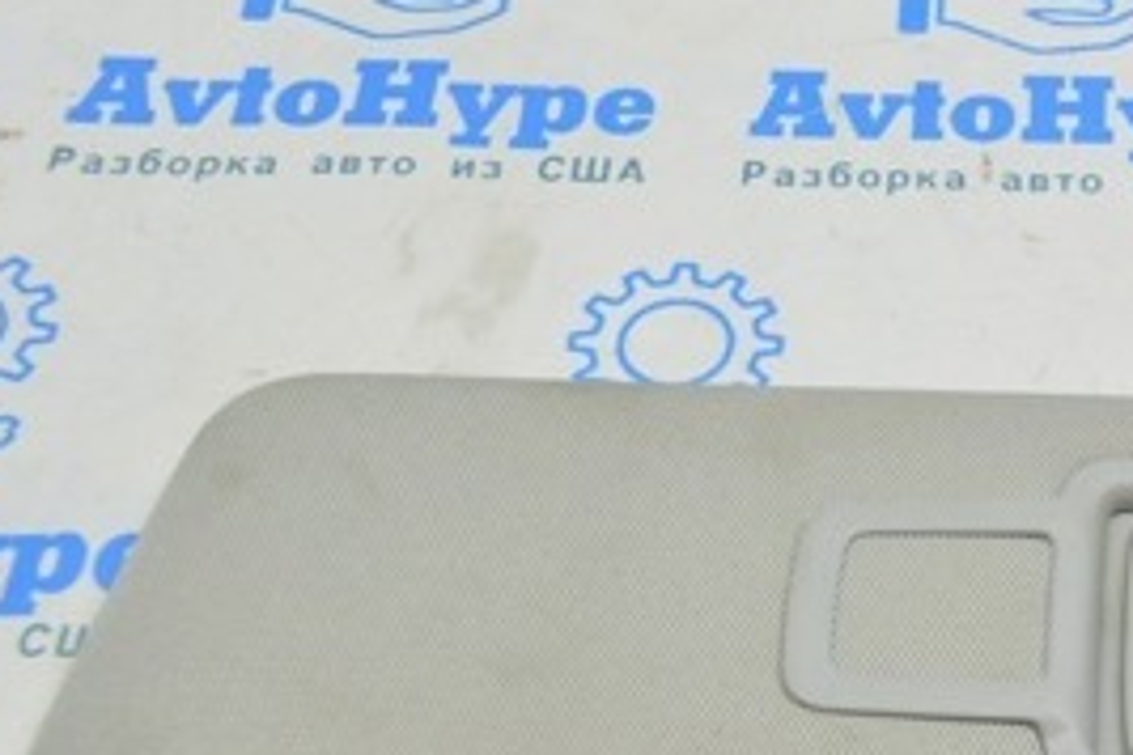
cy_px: 604
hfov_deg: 24.4
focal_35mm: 79
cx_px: 1163
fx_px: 2486
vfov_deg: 17.1
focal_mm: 22
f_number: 5.6
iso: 400
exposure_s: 1/20
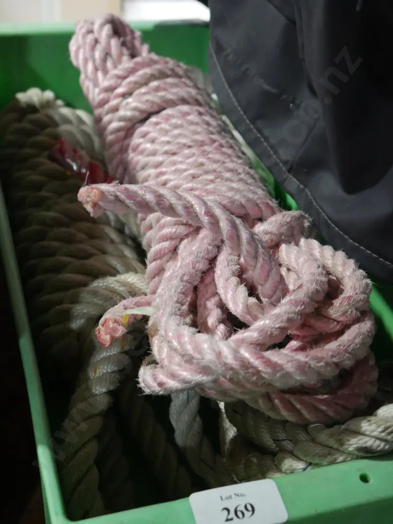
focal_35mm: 54
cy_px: 262
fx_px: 817
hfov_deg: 27.1
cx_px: 196
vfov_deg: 35.5
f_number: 5.3
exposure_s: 1/60
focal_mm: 27
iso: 2000
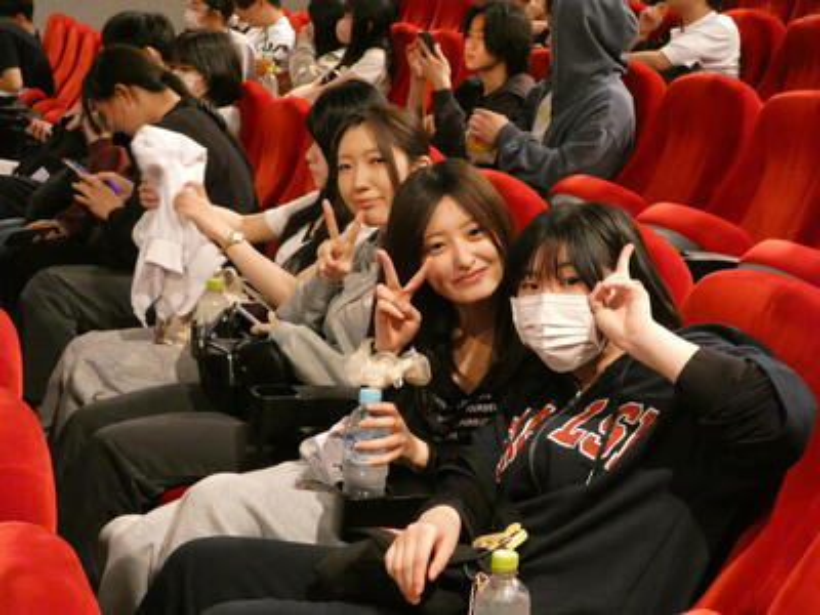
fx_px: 1563
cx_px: 410
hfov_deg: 29.4
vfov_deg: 22.3
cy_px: 308
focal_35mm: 66
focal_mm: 11.9
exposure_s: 1/20
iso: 1600
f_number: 4.2
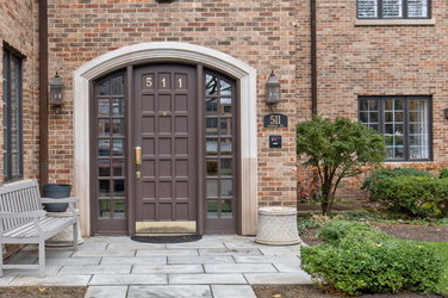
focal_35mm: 46
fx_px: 572
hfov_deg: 42.4
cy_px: 137
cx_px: 167
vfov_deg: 29.2
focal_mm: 24
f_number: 9
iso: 200
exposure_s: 1/20
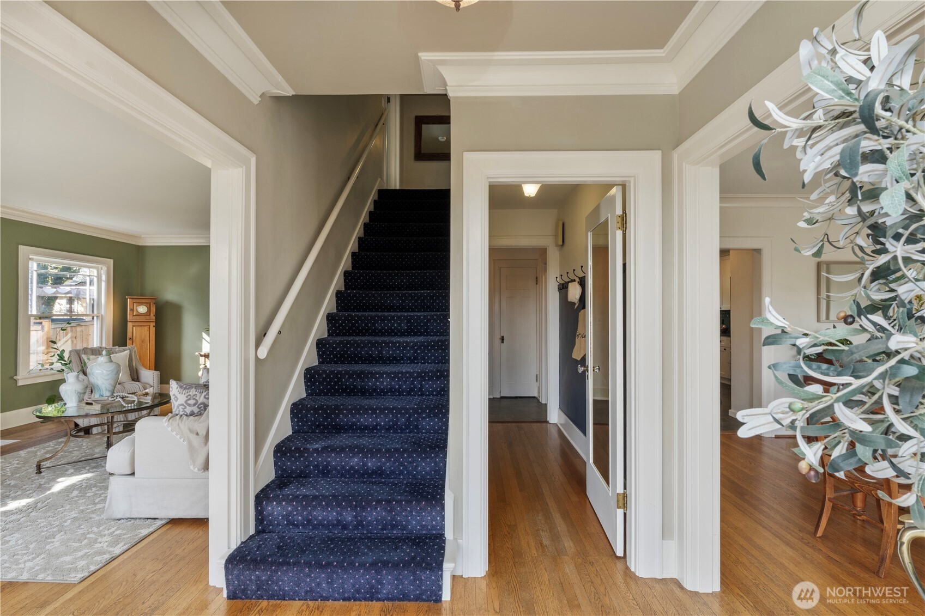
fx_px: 411
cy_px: 308
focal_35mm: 16
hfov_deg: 96.7
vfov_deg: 73.7
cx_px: 462
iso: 320
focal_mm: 16
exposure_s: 1/30
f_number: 8
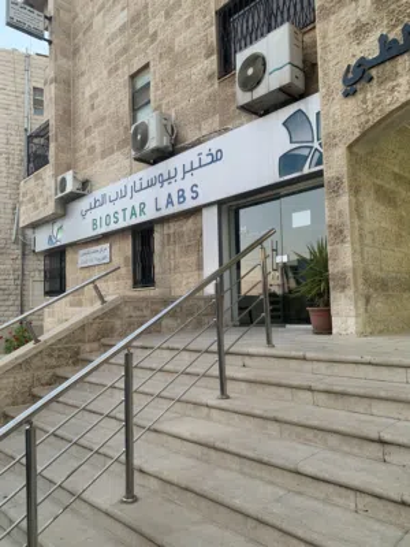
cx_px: 205
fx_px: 411
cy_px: 274
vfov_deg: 67.3
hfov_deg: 53.1
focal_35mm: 26
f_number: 1.8
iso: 160
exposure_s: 1/60
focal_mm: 4.25
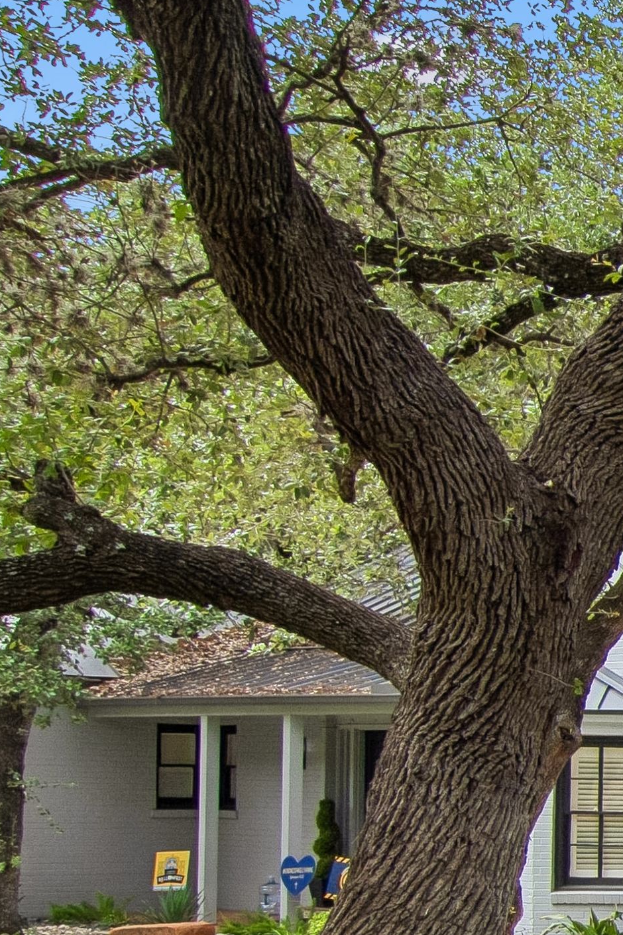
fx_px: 1948
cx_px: 1683
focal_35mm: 75
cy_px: 810
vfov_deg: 26.3
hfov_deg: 12.3
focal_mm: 13
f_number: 8
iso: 100
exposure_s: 1/160
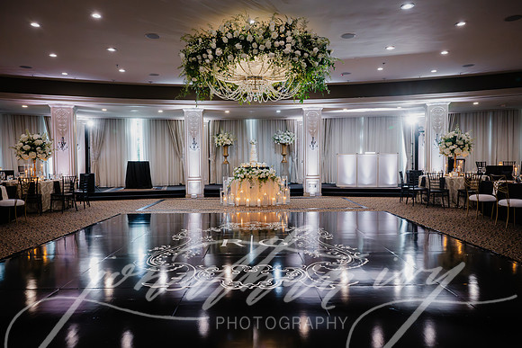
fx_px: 348
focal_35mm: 24
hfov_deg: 73.7
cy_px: 174
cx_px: 261
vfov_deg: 53.2
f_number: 6.3
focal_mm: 24
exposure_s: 1/30
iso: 5000
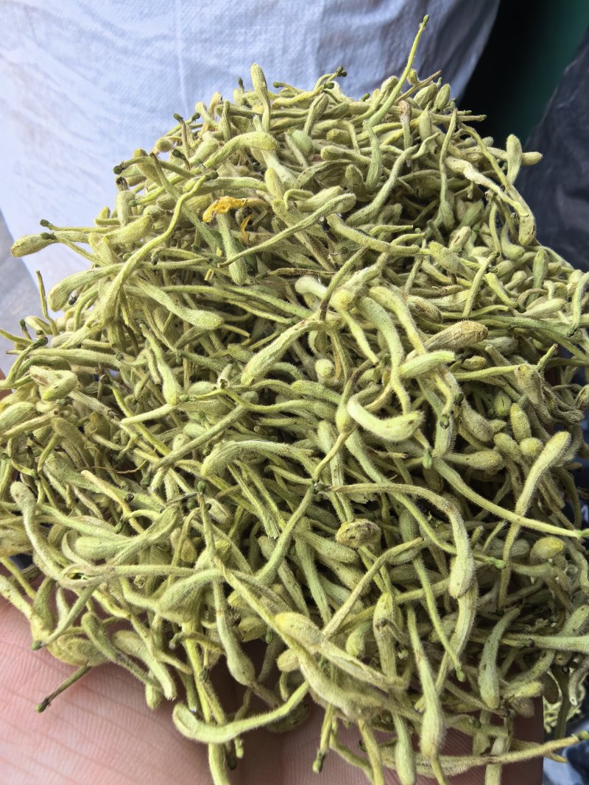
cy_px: 392
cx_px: 294
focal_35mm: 24
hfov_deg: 56.8
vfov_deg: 71.6
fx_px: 545
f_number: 2.2
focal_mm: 1.76
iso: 50
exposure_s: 1/169
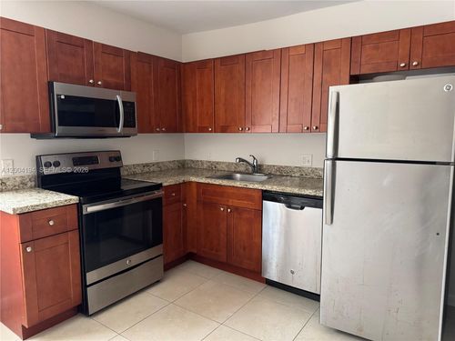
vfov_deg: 56.8
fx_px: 315
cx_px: 228
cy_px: 170
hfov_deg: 71.6
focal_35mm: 24
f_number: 1.78
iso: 640
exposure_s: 1/60
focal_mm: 6.76
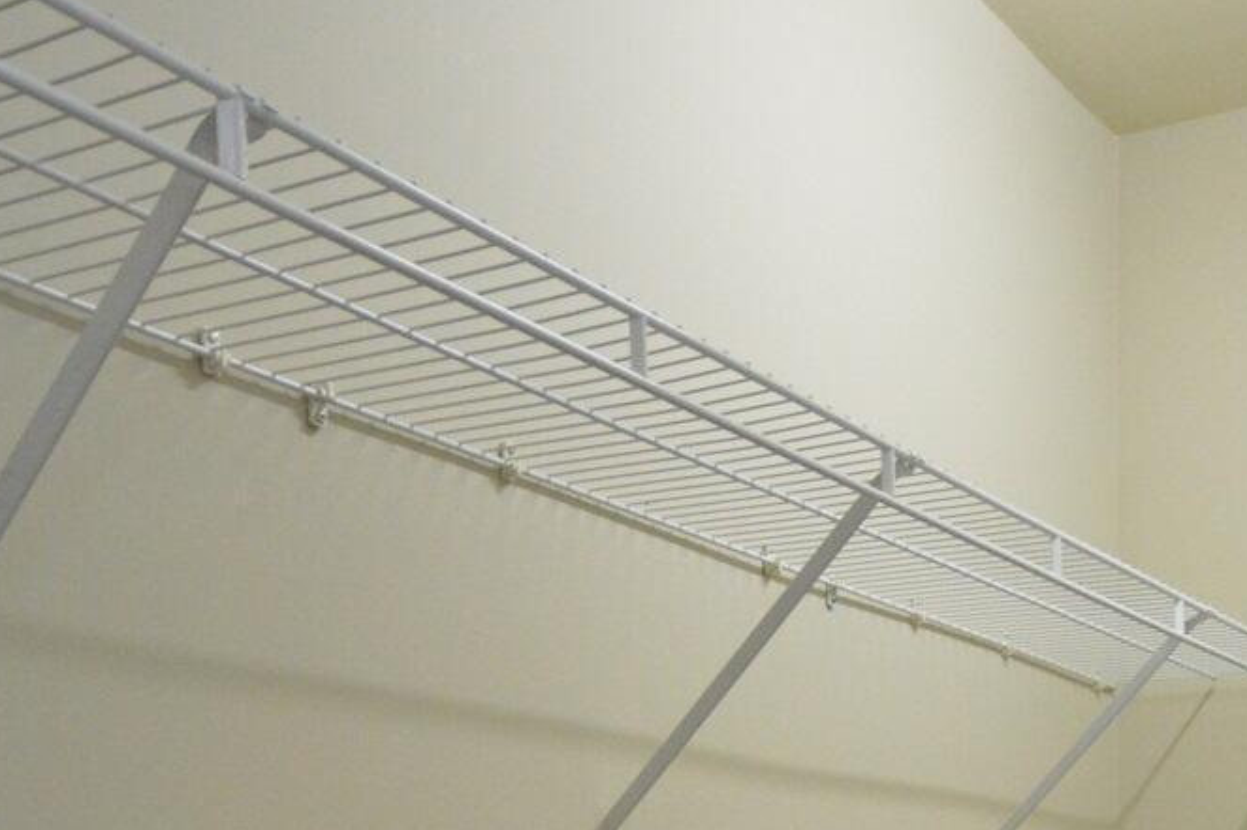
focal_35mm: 49
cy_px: 1016
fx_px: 1696
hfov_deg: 39.1
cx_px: 961
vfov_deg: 24.7
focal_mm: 10
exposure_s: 1/60
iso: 1600
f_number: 4
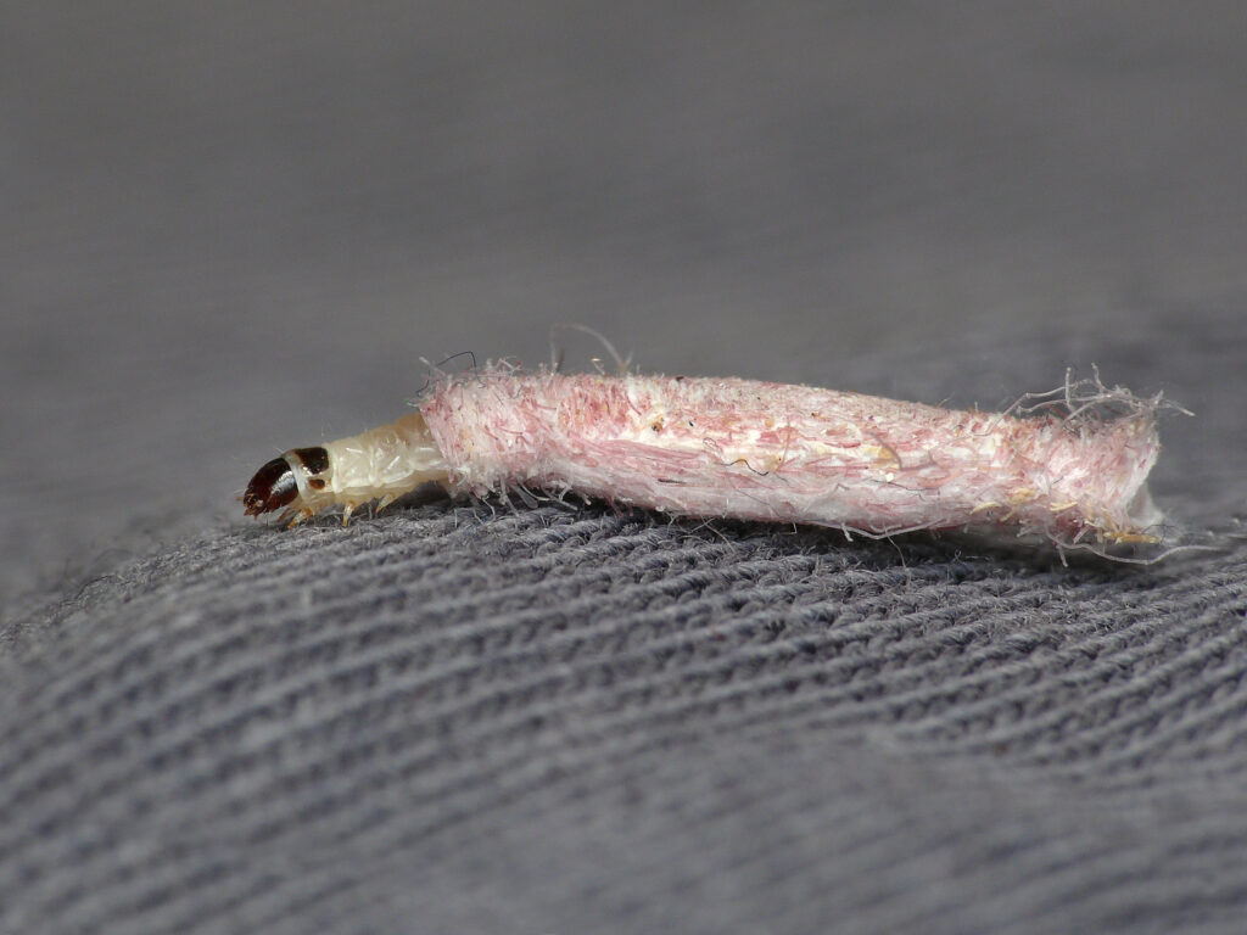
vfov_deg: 5.7
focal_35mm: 260
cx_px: 624
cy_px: 468
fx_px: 9366
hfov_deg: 7.6
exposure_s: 1/200
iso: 100
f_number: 11
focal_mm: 55
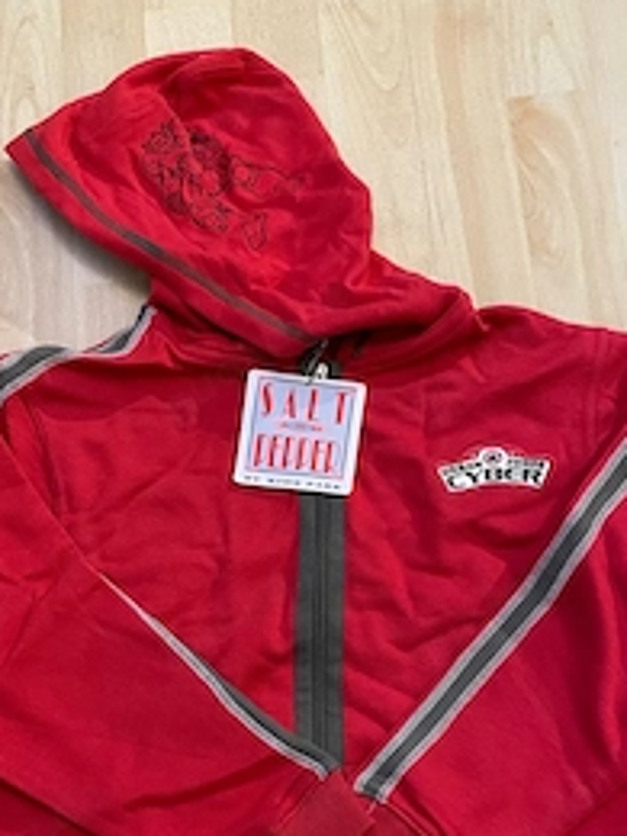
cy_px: 637
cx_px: 325
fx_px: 966
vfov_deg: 45.0
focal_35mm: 40
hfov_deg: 36.0
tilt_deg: -77.4
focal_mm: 4.2
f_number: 1.6
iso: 500
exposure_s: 1/33
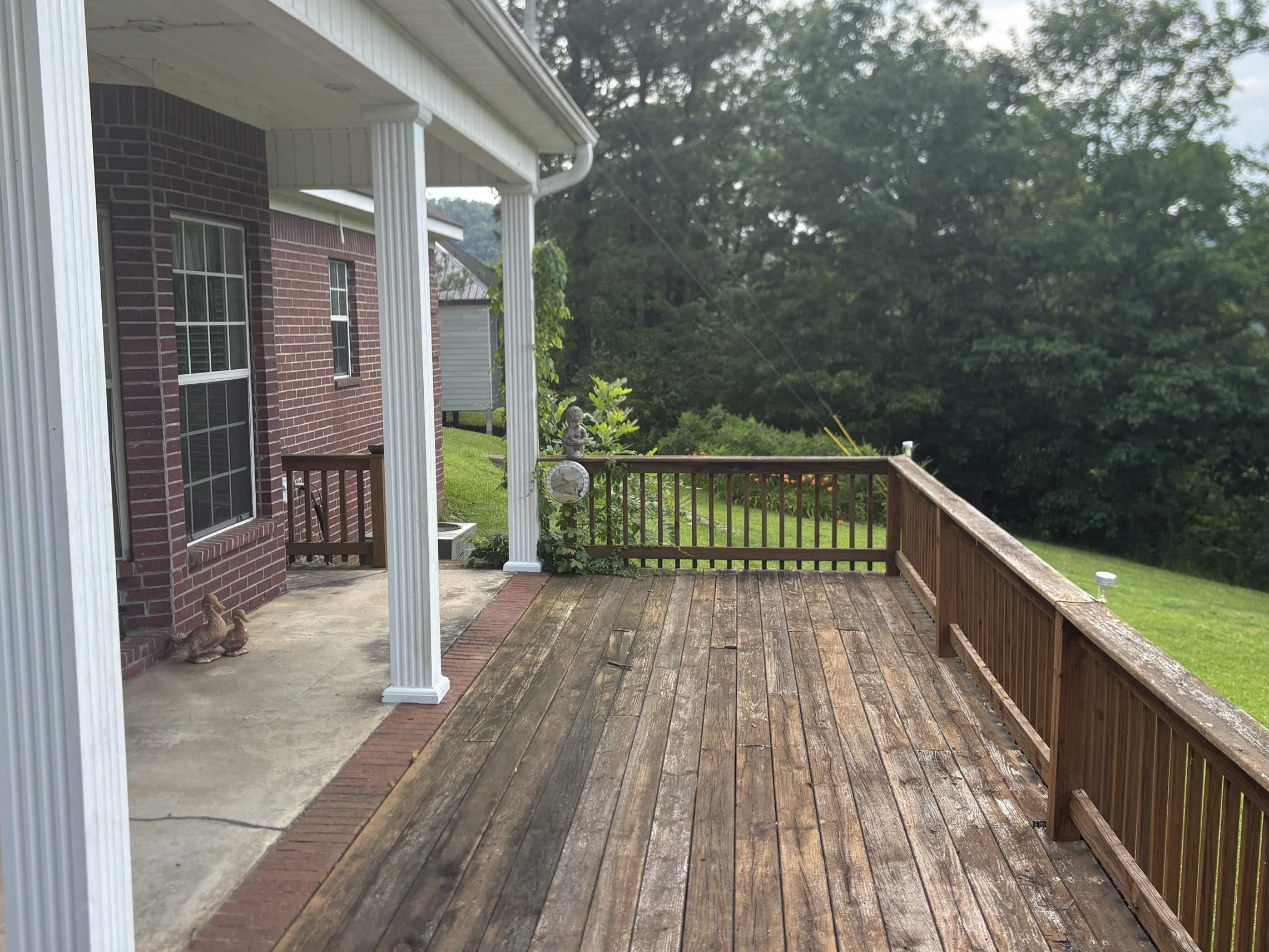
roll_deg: +0.8
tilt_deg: -4.7
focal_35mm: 35
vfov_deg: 40.7
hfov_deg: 52.6
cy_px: 450
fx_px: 1283
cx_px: 633
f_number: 1.6
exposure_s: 1/887
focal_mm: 5.96
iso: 50
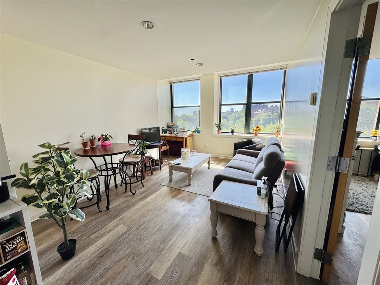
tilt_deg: -9.9
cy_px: 142
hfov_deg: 102.1
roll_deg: +0.4
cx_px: 190
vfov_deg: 85.7
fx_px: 154
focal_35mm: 14
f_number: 2.2
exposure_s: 1/207
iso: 40
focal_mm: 2.22
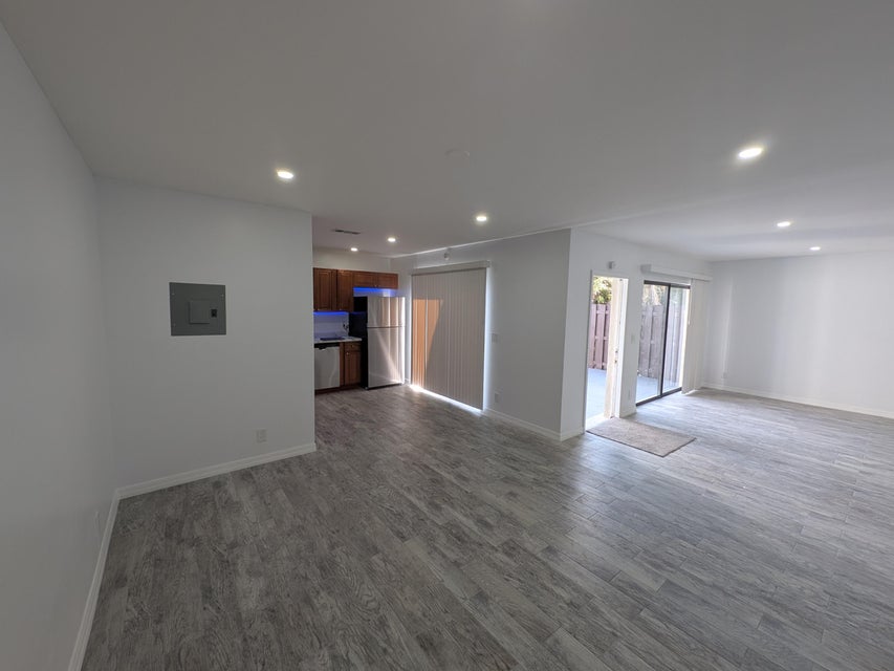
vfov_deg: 89.9
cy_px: 336
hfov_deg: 106.2
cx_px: 447
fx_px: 336
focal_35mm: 13
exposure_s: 1/49.9
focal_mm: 1.54
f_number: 2.2
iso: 30
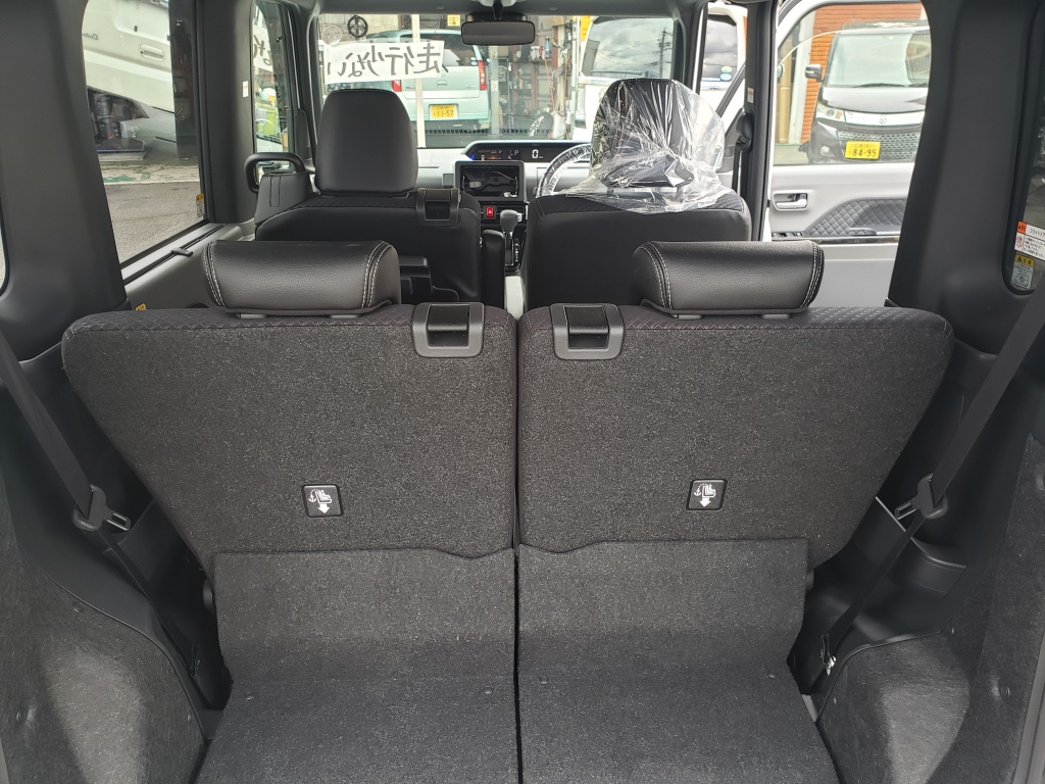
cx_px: 522
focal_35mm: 26
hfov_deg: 67.3
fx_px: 785
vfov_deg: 53.1
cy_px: 392
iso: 100
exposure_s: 1/50
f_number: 2.4
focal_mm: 4.3
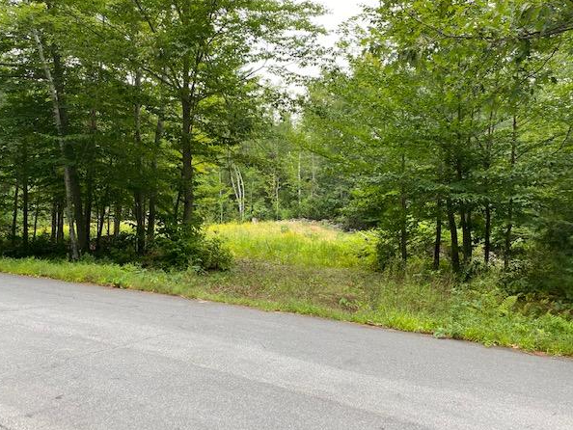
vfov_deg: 49.8
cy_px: 209
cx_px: 265
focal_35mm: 28
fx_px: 464
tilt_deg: +2.4
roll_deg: -3.1
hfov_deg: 63.3
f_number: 1.8
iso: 32
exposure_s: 1/122
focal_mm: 4.25
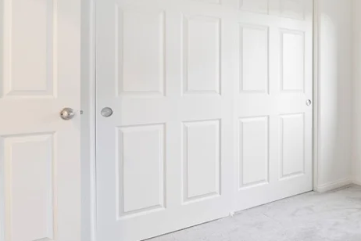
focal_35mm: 31
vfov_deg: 42.2
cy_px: 104
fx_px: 311
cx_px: 340
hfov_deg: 51.4
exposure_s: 2
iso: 100
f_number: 9
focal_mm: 14
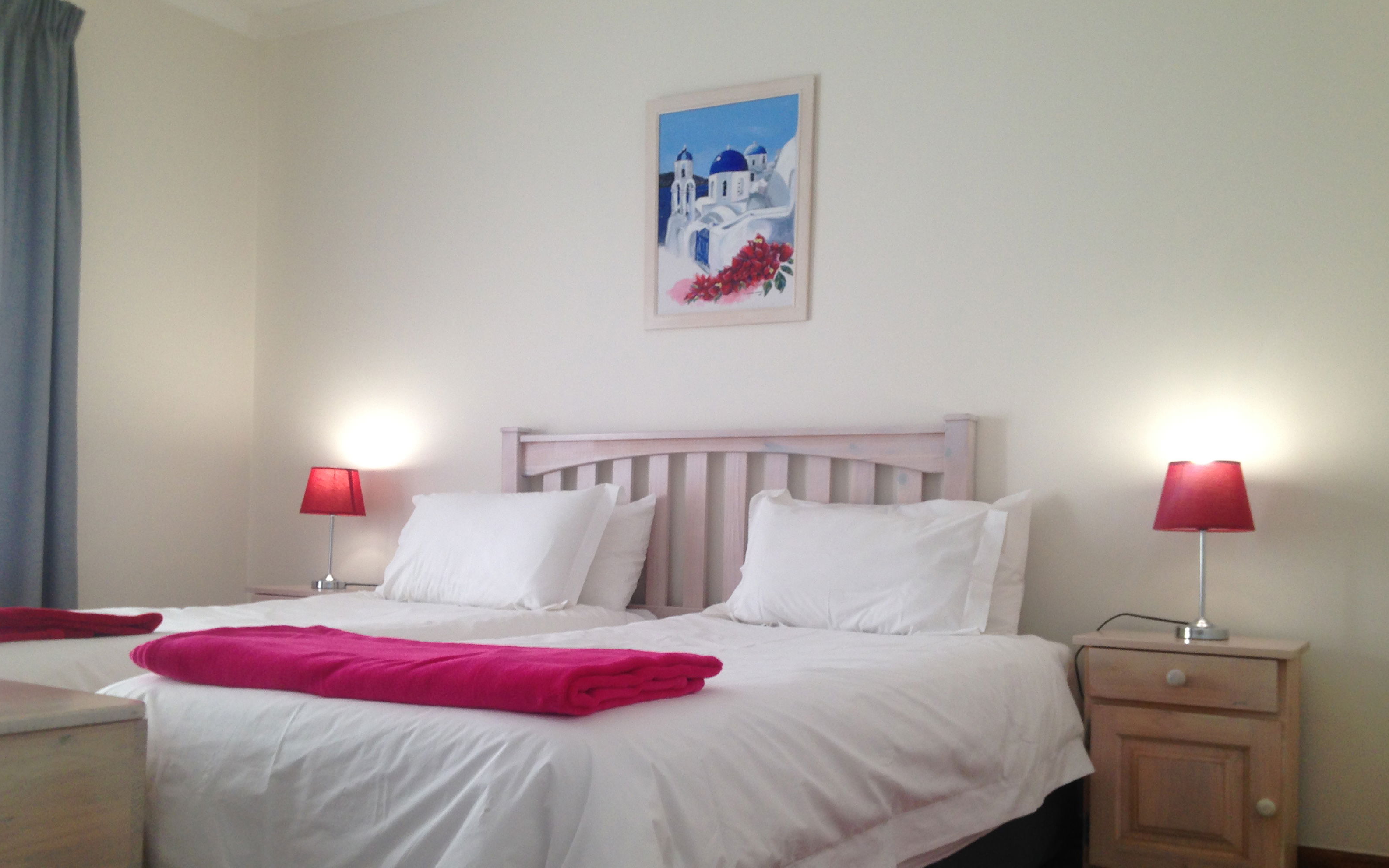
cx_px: 685
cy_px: 514
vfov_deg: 35.2
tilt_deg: +0.4
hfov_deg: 54.0
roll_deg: -0.8
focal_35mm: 36
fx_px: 1363
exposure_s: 1/40
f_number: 2.4
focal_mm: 4.12
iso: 50
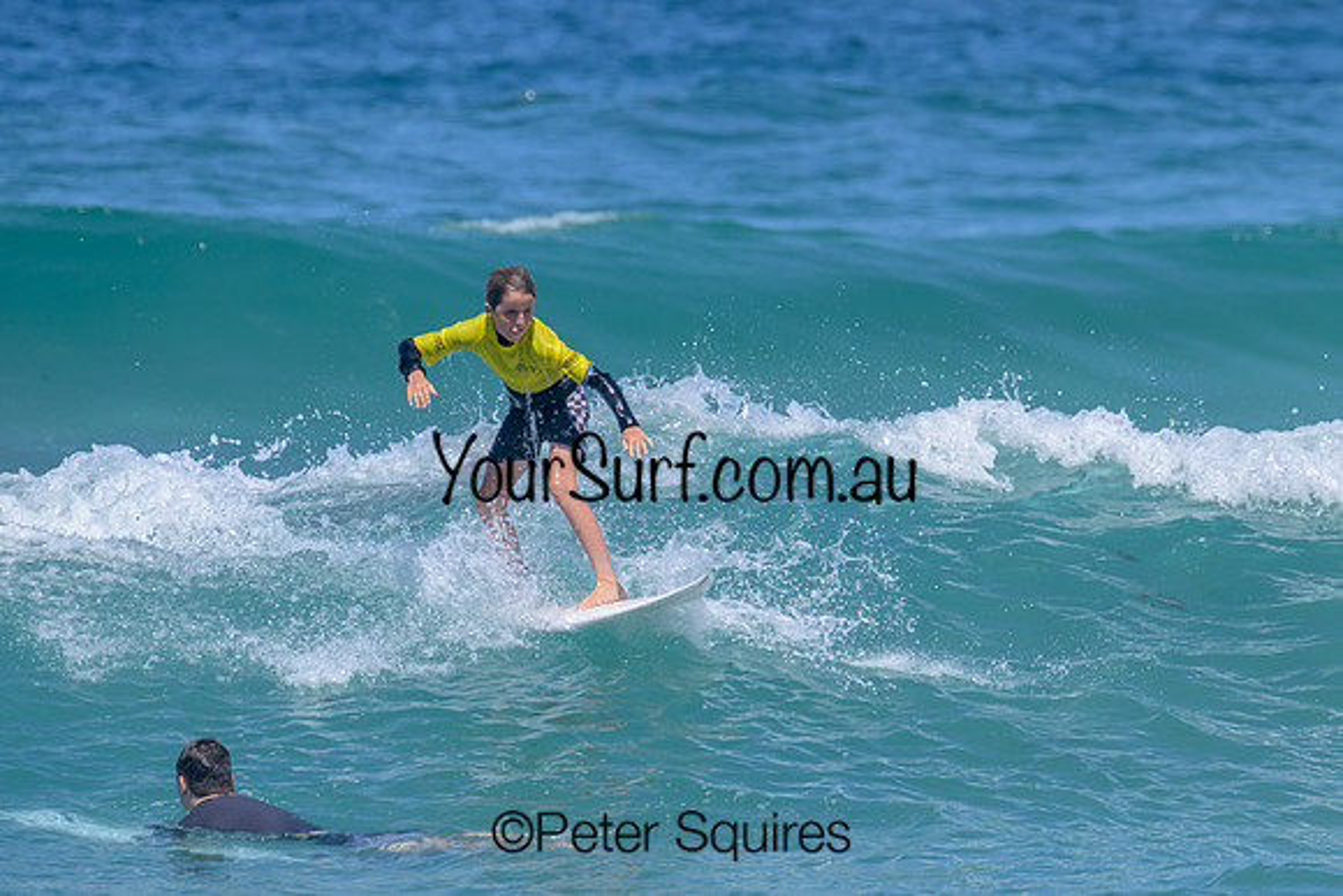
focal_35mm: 824
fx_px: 30743
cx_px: 805
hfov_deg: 2.5
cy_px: 438
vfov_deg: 1.7
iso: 900
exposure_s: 1/2000
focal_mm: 610
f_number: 11
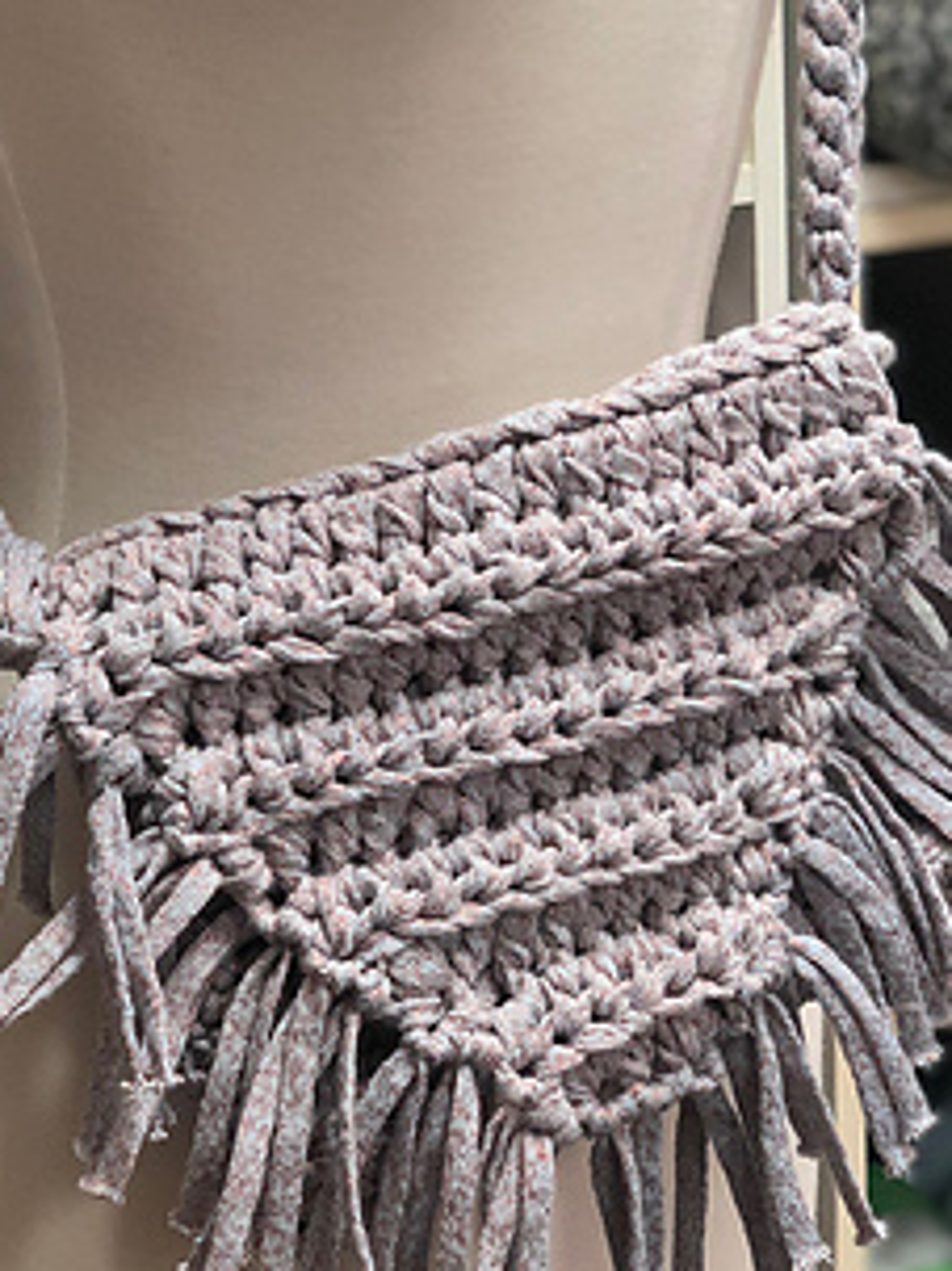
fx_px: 4036
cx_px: 545
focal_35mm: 110
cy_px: 268
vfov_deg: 17.7
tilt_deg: -10.1
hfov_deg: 13.4
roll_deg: +1.5
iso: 100
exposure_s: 1/30
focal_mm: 6
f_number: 2.4
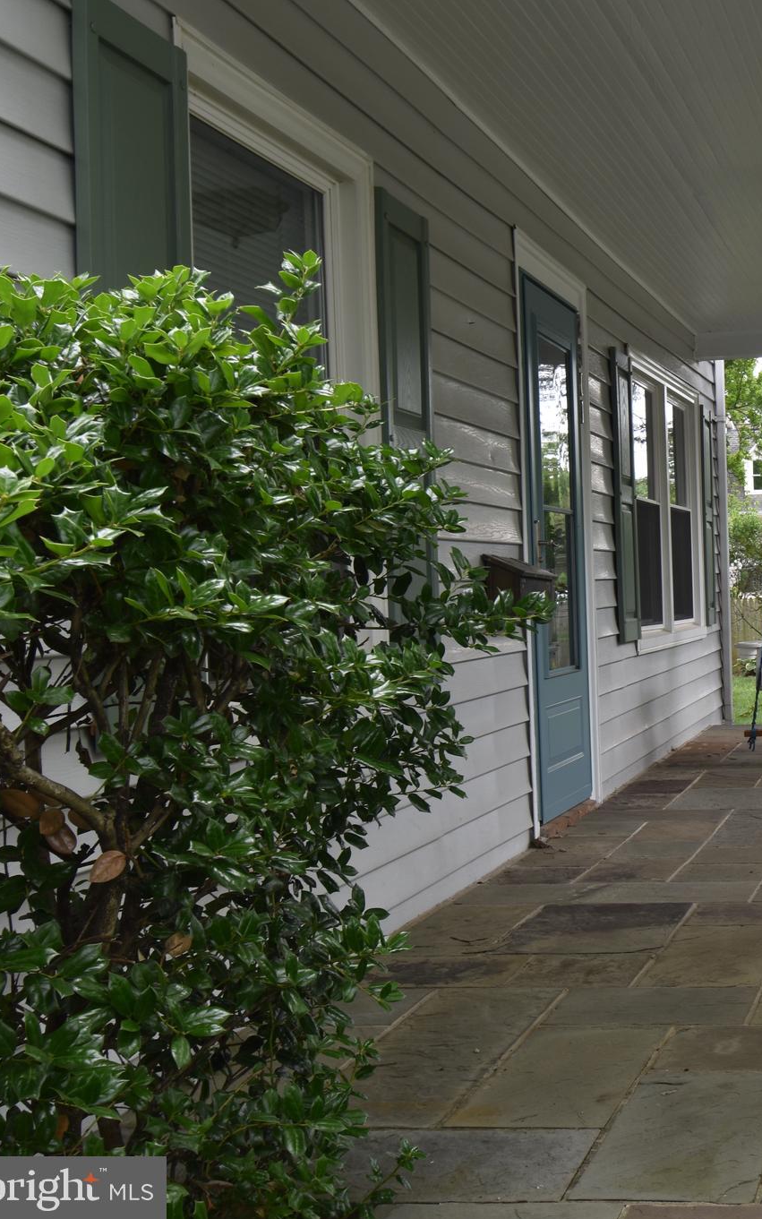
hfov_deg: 25.5
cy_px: 610
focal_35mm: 46
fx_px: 1528
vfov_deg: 43.5
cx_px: 885
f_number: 8
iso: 100
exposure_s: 1/40
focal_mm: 20
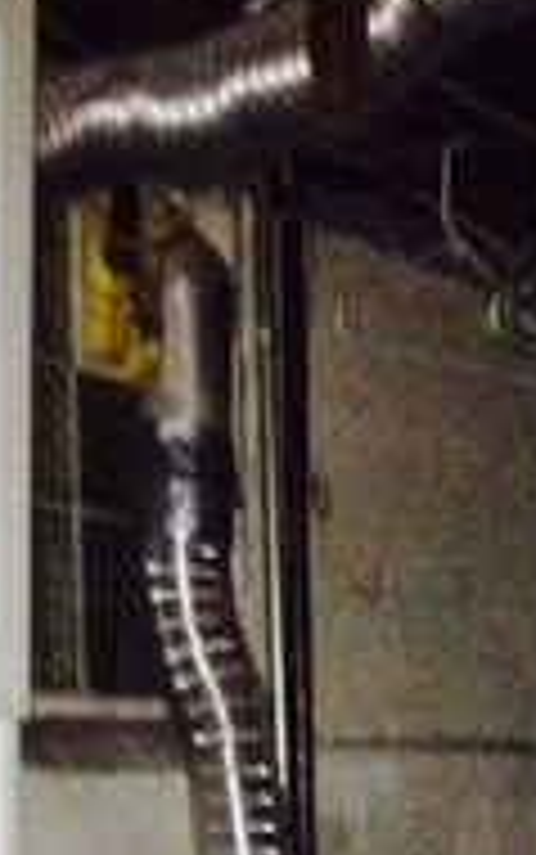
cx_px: 586
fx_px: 2917
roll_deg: -1.2
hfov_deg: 10.4
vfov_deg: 15.3
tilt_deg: -8.1
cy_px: 1336
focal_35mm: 125
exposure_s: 1/16
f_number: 2.4
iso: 640
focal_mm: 4.28
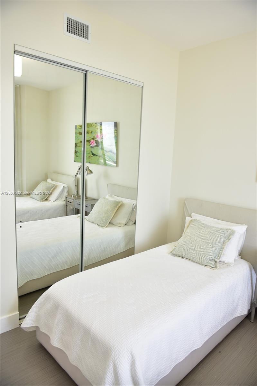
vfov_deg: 73.8
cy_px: 193
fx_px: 257
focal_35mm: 24
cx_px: 128
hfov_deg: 53.1
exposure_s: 1/100
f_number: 4
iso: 800
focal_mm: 24
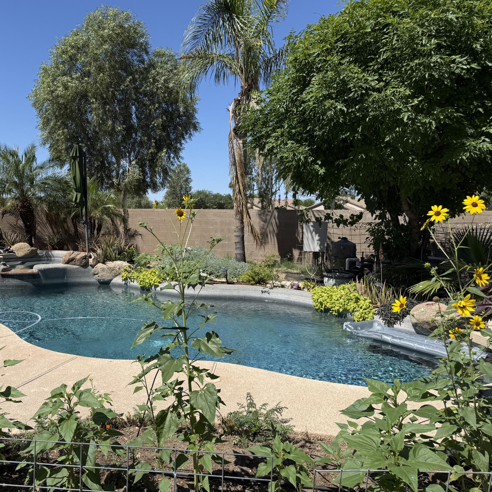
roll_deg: -0.8
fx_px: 466
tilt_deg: -3.7
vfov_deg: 55.6
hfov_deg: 54.4
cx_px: 160
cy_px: 241
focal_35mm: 29
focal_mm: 6.76
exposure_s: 1/5714
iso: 80
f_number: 1.78
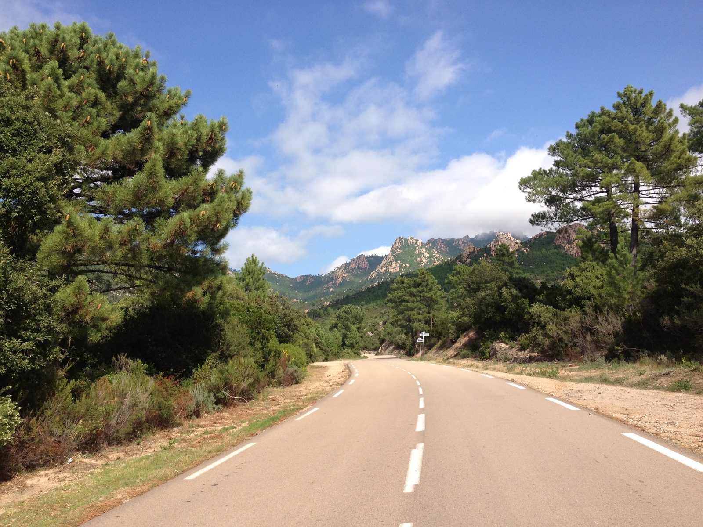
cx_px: 352
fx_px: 711
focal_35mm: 35
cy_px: 264
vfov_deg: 40.7
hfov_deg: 52.6
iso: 64
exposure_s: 1/1346
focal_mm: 4.28
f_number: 2.4
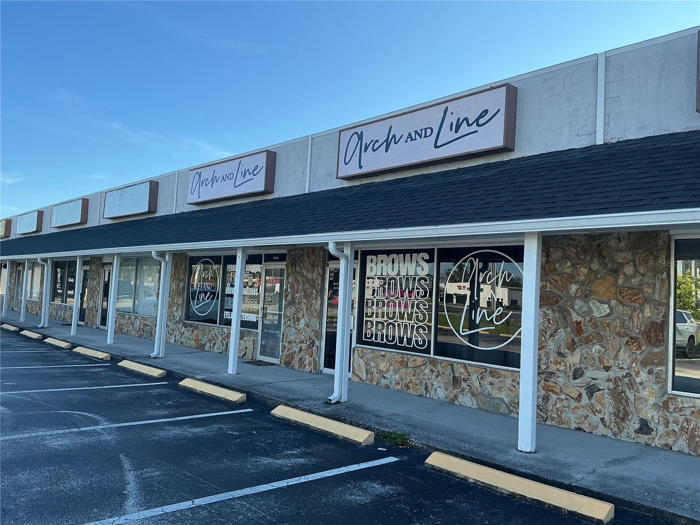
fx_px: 586
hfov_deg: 61.7
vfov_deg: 48.2
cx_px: 350
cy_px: 262
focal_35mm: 29
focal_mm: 3
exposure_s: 1/657
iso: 25
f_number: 1.8
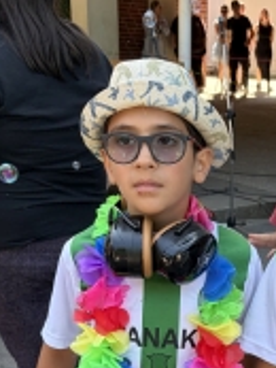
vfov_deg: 25.7
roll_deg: -3.8
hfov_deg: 19.5
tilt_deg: -22.5
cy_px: 362
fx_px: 764
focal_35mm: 72
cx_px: 312
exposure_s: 1/267
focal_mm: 5.96
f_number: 1.6
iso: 64
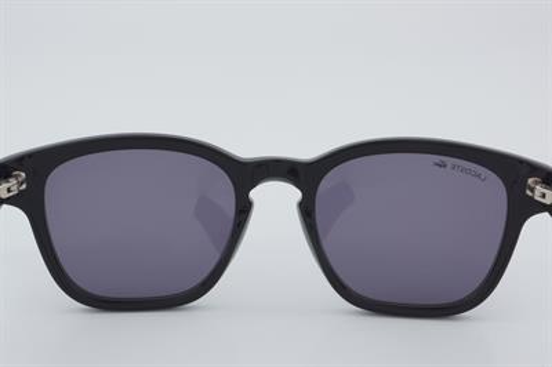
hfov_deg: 29.9
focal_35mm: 68
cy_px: 184
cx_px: 276
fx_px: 1034
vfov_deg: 20.1
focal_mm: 45
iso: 100
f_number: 32
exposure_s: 1/4
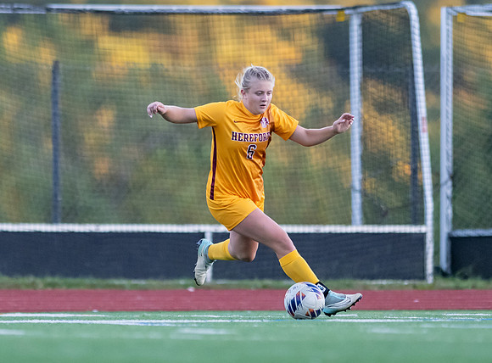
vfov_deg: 1.9
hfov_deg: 2.6
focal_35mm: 765
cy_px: 213
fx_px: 10814
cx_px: 171
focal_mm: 300
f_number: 2.8
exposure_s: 1/1600
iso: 1800
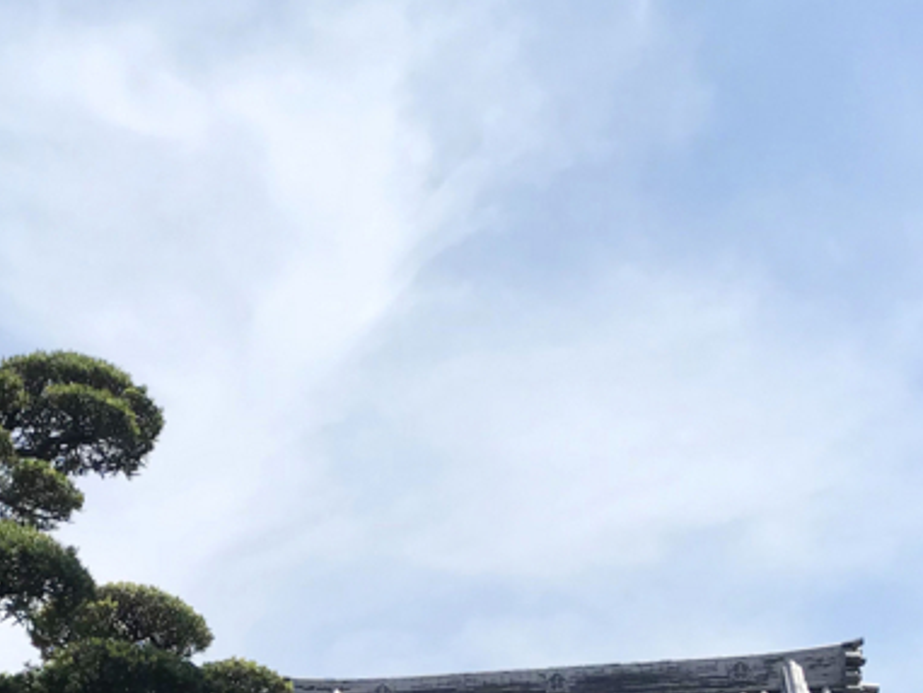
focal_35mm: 75
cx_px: 157
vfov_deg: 19.0
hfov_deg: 25.4
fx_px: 2001
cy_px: 736
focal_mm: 3.99
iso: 20
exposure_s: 1/3425
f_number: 1.8
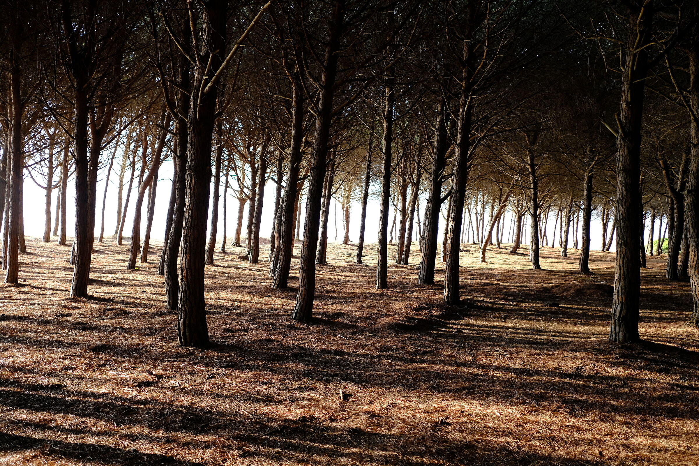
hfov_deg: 54.4
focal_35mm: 35
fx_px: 680
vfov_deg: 37.9
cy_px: 233
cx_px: 350
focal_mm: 23
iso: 160
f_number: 2.5
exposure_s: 1/110
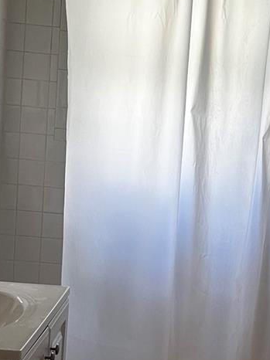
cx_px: 182
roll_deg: -5.3
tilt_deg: -9.1
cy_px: 229
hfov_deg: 21.8
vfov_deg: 28.9
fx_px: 697
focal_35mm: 67
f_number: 1.5
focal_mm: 5.7
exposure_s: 1/60
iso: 125
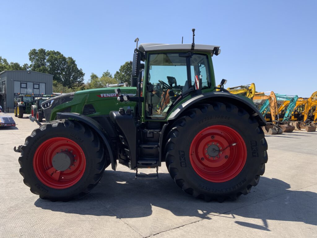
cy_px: 119
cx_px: 158
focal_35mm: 29
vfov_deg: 48.2
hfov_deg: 61.7
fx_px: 266
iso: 16
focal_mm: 3
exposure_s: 1/1451
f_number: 1.8
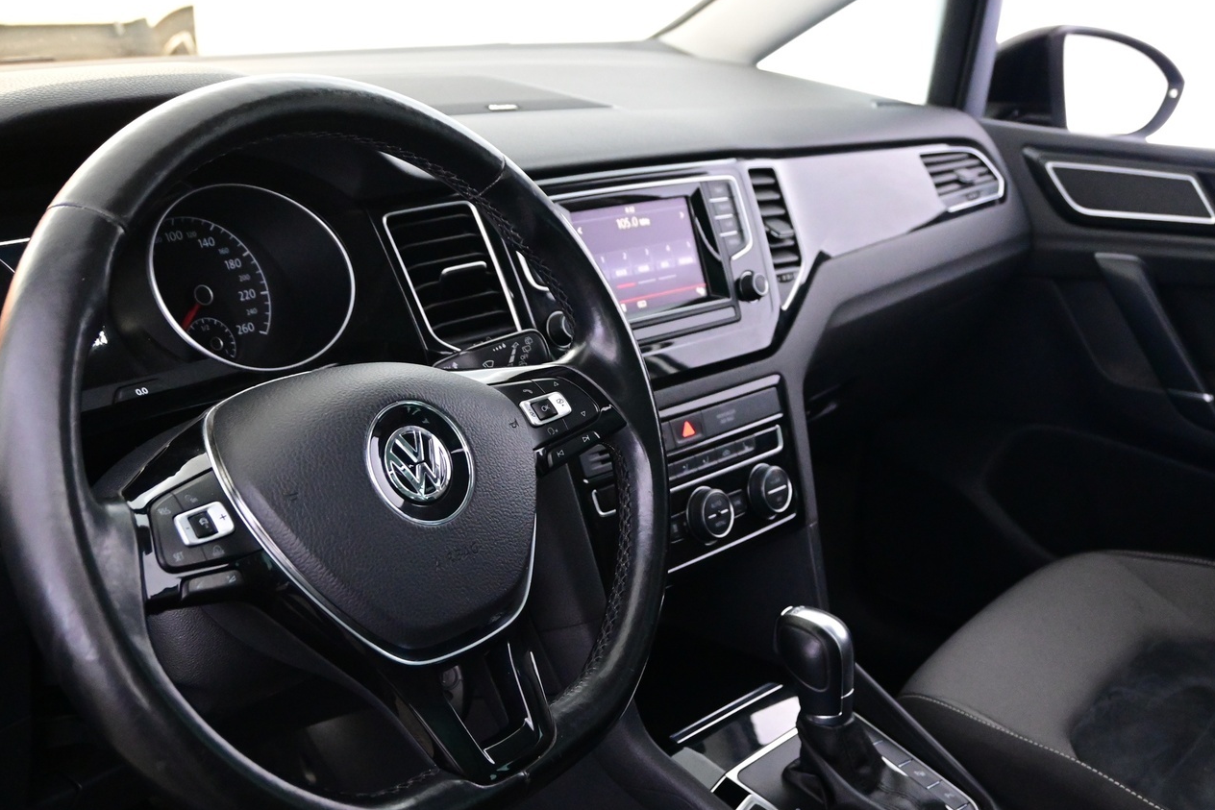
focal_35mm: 41
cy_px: 493
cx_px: 669
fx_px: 1395
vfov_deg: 32.3
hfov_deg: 47.0
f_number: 4
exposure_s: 1/30
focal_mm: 21.5
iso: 4500
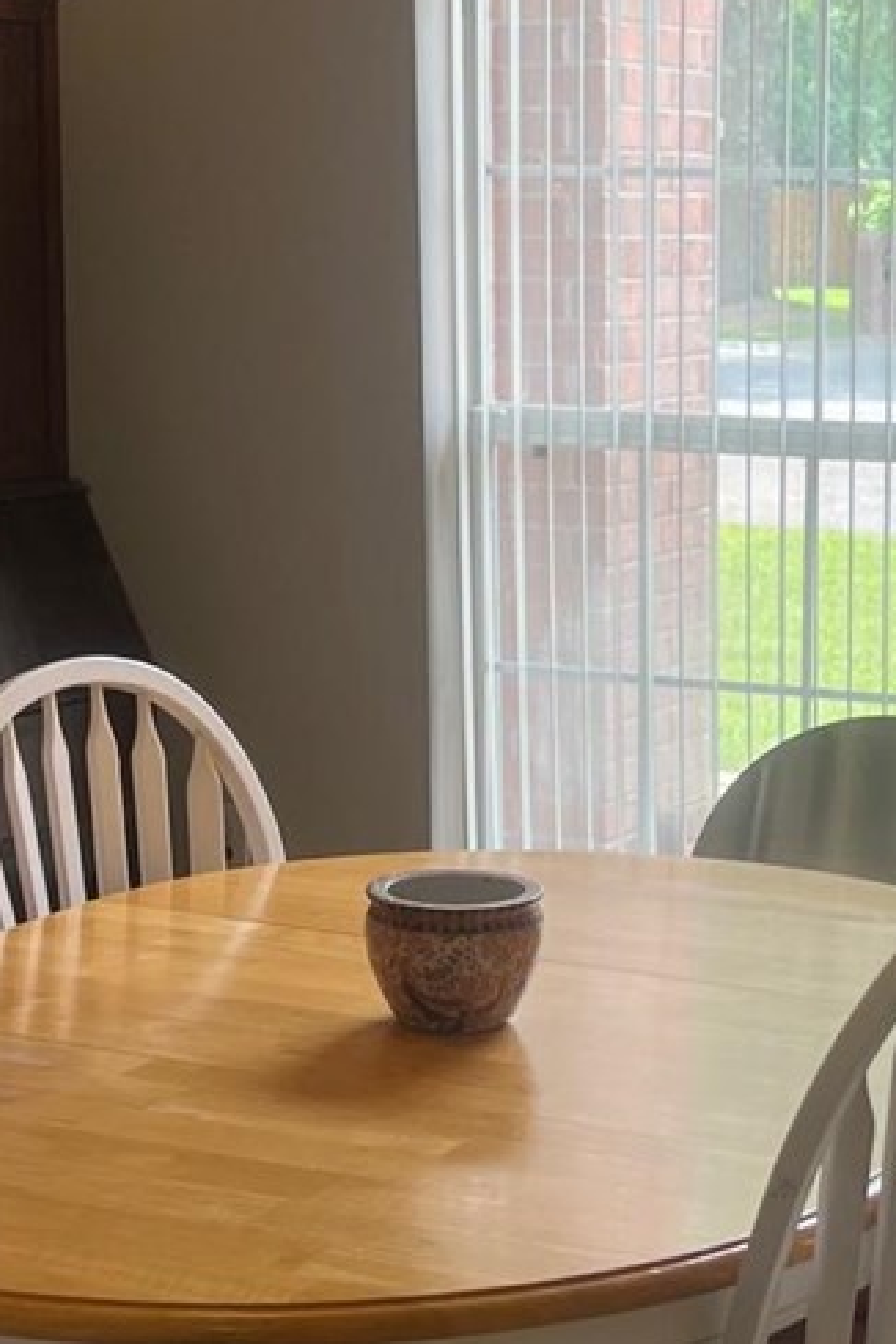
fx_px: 3173
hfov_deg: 16.0
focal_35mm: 85
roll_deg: +0.3
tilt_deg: -13.3
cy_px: 959
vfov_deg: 23.7
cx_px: 720
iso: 40
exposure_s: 1/170
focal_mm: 5.7
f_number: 1.5
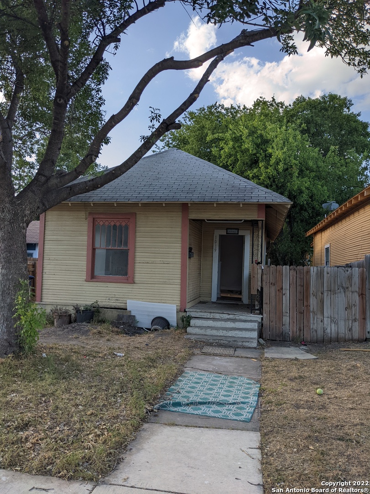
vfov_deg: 65.3
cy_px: 247
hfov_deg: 51.4
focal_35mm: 27
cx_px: 185
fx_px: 385
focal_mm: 4.38
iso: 34
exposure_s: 1/1020
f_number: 1.73
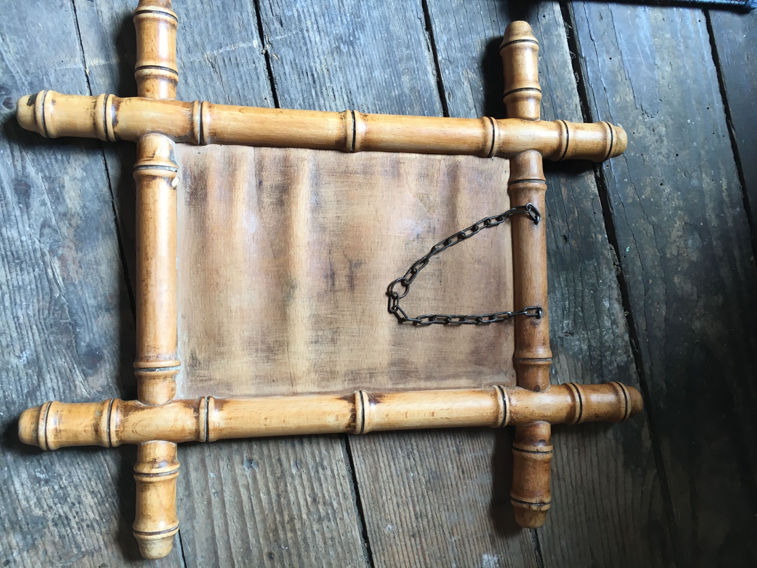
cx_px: 378
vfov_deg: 48.2
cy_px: 284
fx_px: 634
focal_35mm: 29
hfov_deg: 61.7
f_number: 2.2
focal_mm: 4.15
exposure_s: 1/33
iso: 32
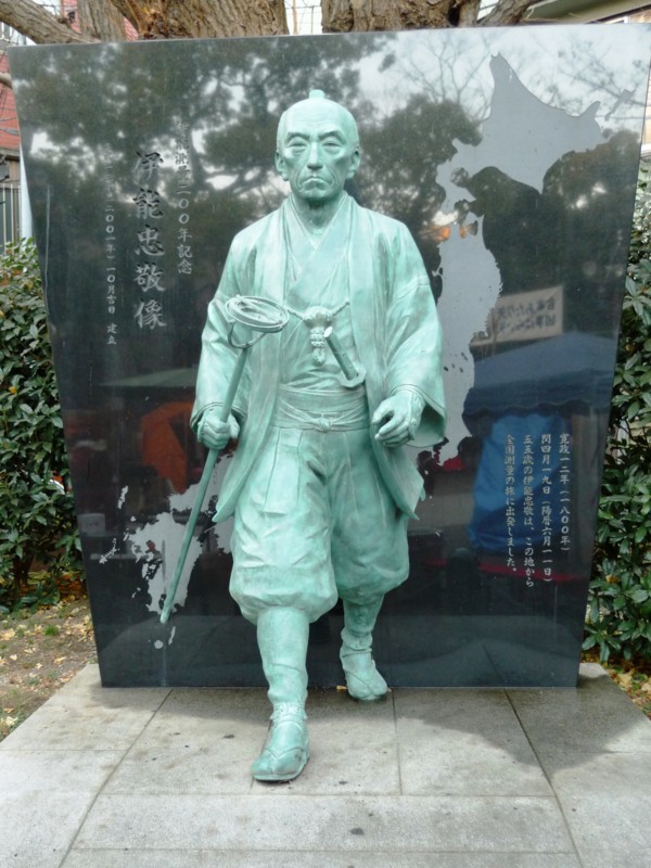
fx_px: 928
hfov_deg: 38.7
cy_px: 434
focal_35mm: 37
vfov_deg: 50.1
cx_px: 326
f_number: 2.4
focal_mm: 7.9
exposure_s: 1/50
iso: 200
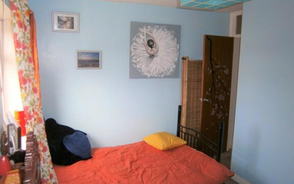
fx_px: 224
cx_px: 148
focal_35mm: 28
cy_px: 93
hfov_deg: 66.5
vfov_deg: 44.6
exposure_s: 1/30
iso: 125
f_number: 2.8
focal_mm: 4.7
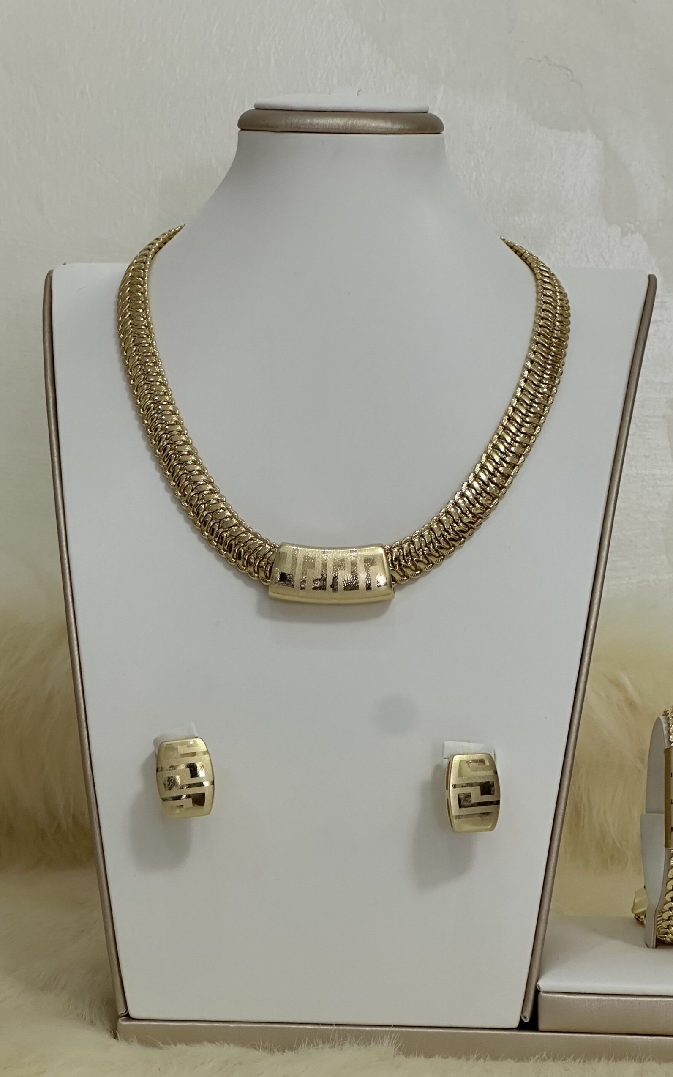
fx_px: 2406
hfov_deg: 15.9
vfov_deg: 25.2
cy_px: 541
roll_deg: -1.5
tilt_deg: -2.3
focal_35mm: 82
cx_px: 385
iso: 250
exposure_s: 1/98
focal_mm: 9
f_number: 2.8
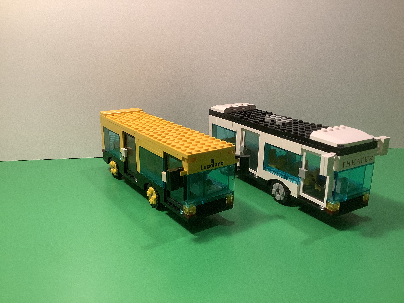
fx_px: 362
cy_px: 152
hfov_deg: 58.4
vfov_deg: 45.4
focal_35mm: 31
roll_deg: +0.9
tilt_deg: -19.2
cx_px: 202
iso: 125
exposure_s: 1/50
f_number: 2.4
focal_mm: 3.3
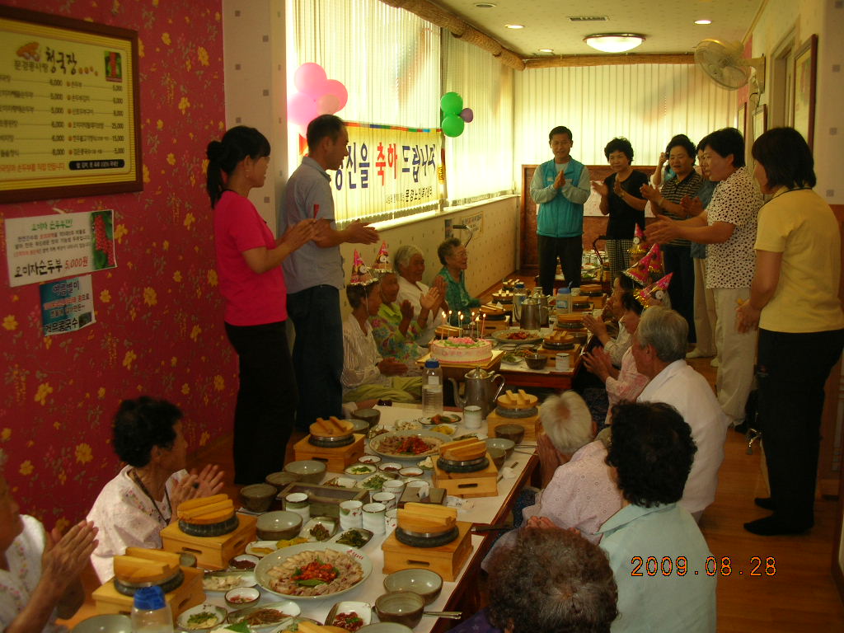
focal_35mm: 35
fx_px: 853
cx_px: 422
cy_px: 316
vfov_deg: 40.7
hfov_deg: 52.6
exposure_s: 1/30
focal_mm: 5.8
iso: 55
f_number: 3
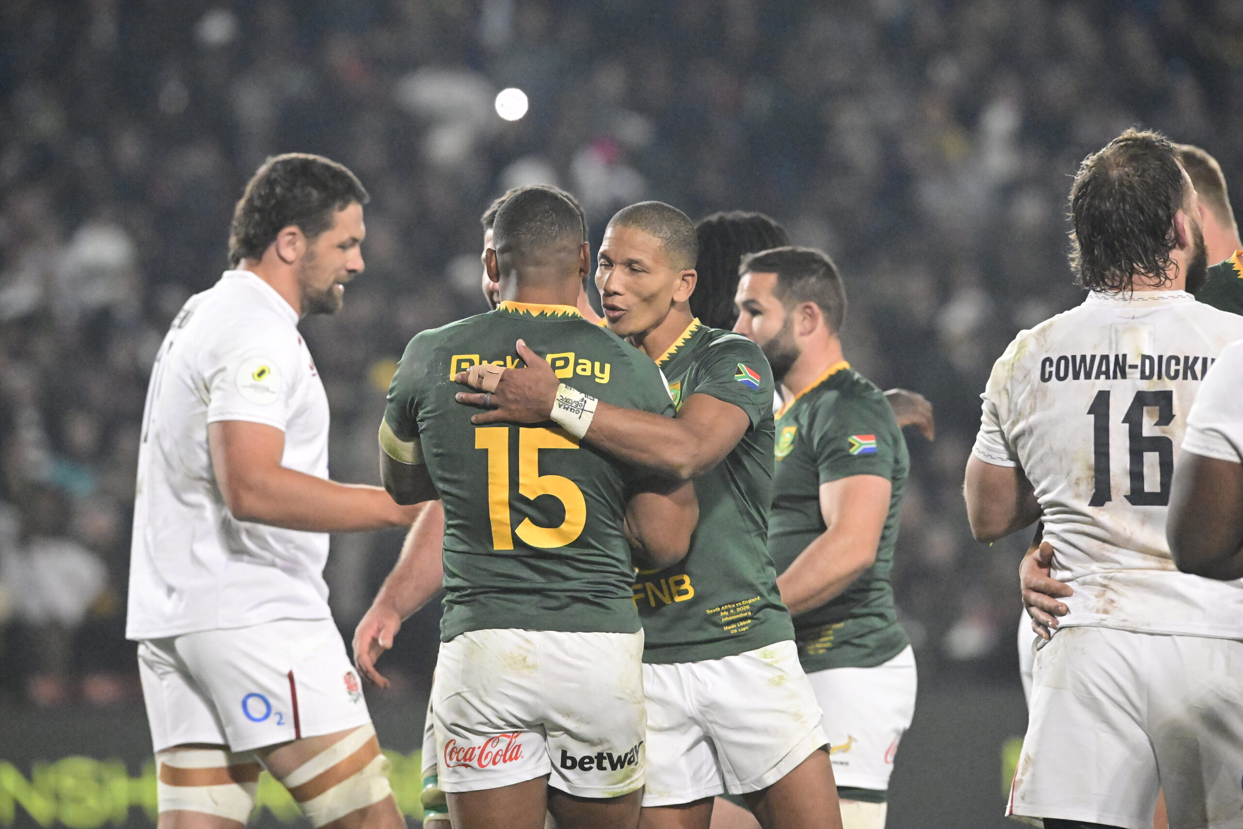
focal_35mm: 400
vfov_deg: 3.4
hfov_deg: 5.2
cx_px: 622
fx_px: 13811
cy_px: 414
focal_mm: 400
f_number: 6.3
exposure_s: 1/2000
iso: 25600
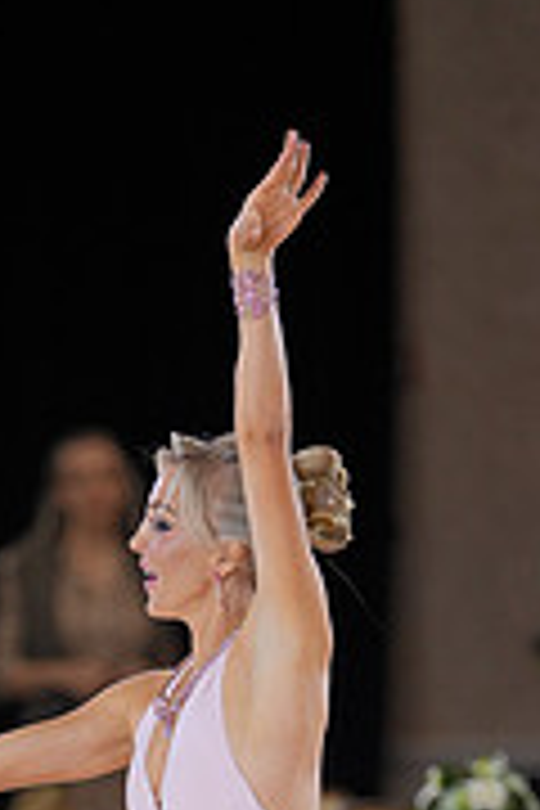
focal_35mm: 393
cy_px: 1053
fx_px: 8842
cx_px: -25
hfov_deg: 3.5
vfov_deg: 5.2
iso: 640
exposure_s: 1/500
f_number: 2
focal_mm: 122
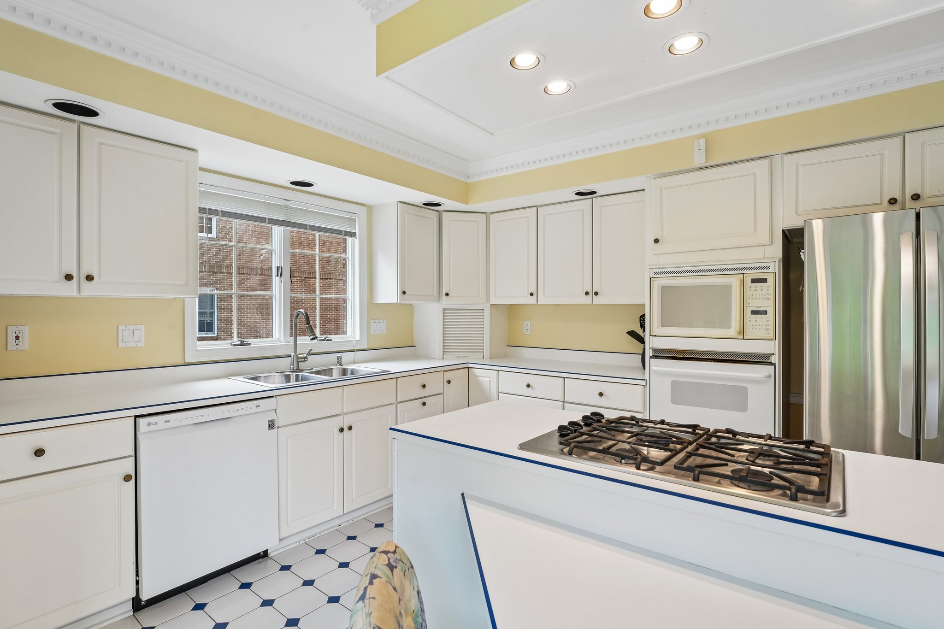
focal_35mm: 18
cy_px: 314
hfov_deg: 91.6
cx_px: 472
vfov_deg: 68.9
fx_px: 459
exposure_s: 1/60
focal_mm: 17.5
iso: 400
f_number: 8
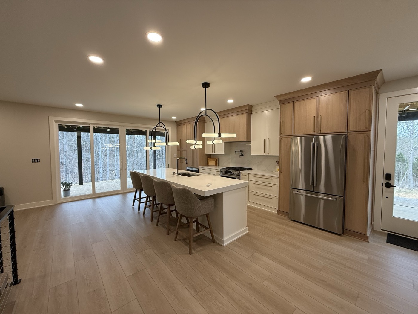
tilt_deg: -2.3
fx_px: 169
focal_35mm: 14
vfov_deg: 85.7
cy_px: 157
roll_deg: -0.3
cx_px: 209
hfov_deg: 102.1
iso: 125
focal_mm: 2.22
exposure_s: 1/120
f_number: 2.2
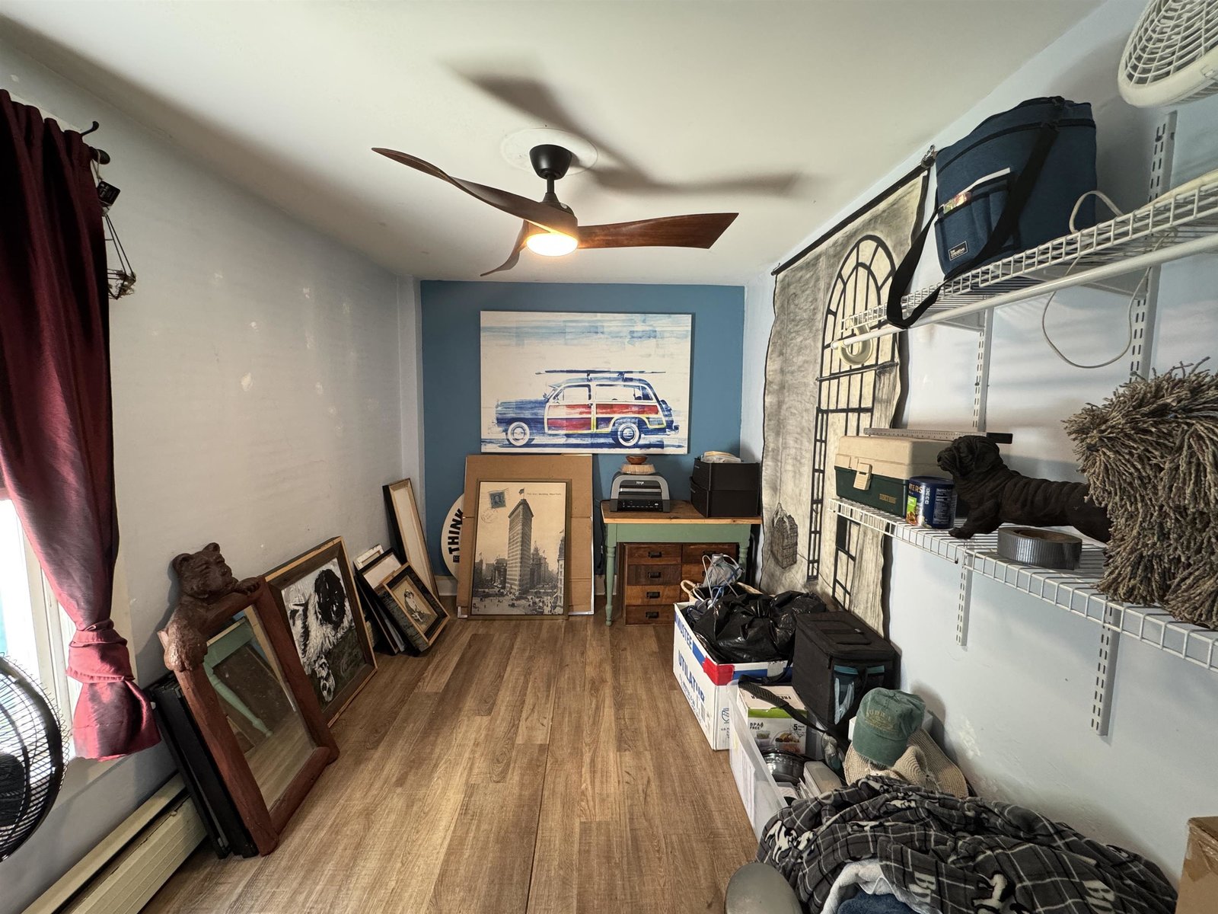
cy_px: 457
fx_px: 493
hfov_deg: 102.1
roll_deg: -0.3
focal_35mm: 14
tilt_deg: -5.7
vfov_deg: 85.7
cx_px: 609
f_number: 2.2
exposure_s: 1/60
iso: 250
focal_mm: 2.22
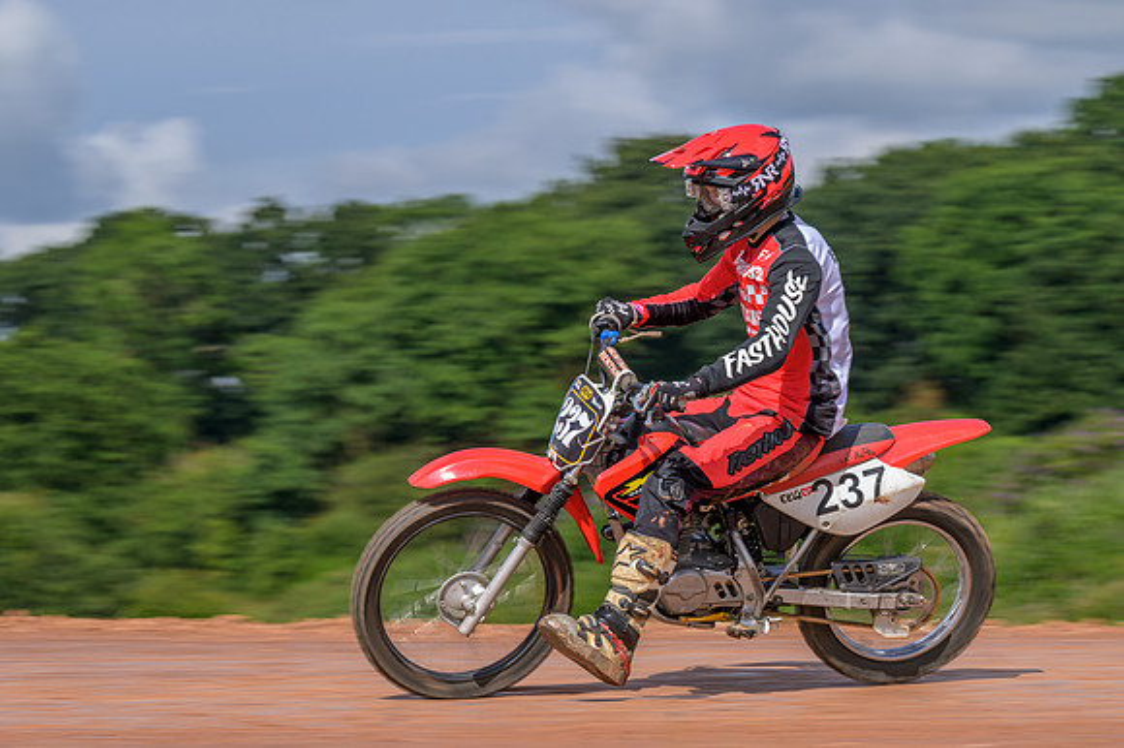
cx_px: 562
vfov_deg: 7.4
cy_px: 374
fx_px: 5774
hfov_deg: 11.1
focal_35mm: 185
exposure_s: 1/200
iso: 80
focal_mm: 120
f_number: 8
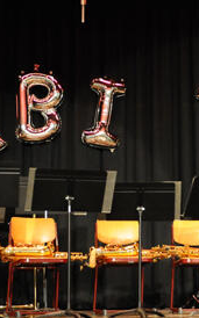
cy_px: 168
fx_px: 704
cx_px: 163
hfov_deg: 16.0
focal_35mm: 81
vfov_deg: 25.5
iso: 3200
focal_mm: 24
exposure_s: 1/100
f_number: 4.5
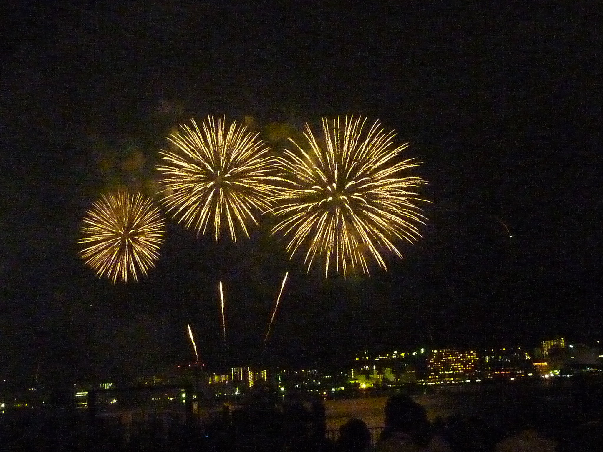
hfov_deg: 29.0
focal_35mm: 67
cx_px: 302
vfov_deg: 21.9
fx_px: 1167
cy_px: 226
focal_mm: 6.1
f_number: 3.6
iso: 1600
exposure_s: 1/8
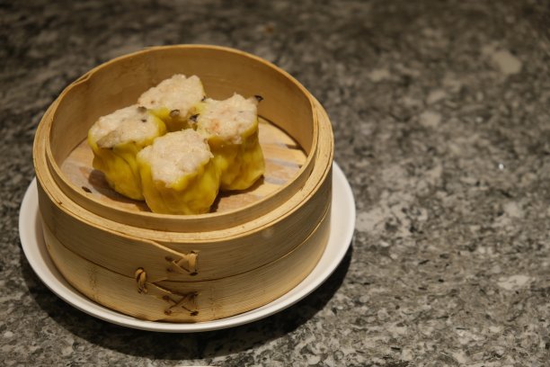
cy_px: 184
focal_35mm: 83
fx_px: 1268
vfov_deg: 16.5
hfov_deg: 24.5
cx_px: 275
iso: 320
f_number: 4
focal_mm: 55
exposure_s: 1/80
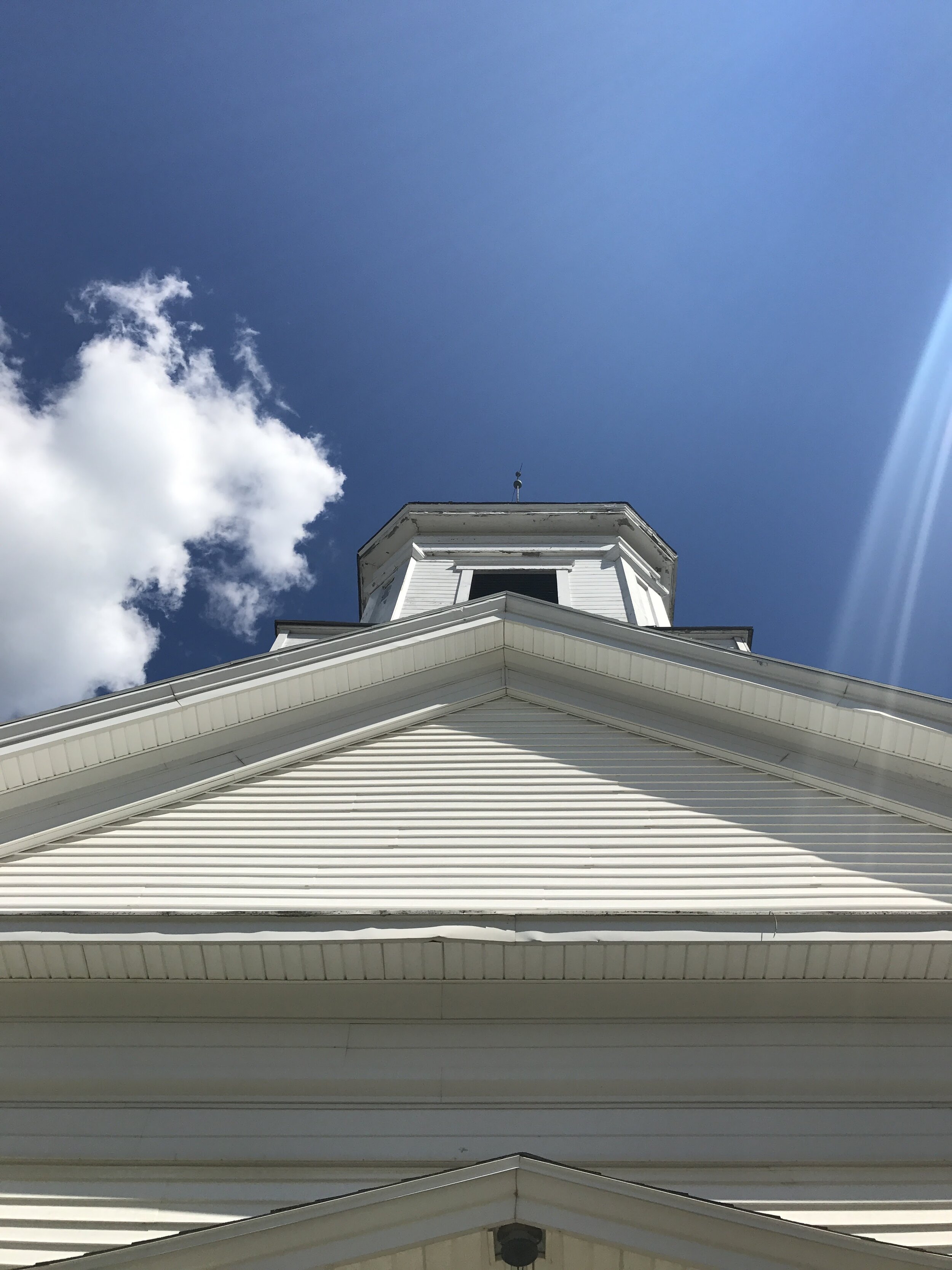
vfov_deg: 63.4
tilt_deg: +65.4
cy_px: 635
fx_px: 1027
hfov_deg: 49.7
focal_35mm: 28
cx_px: 476
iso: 20
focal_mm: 3.99
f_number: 1.8
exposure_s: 1/5319
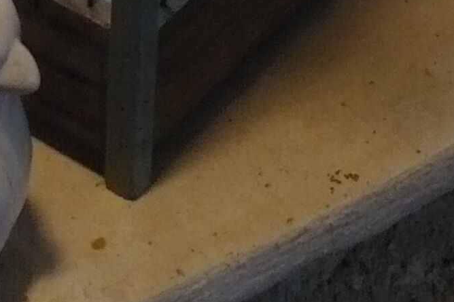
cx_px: 138
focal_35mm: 177
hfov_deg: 11.6
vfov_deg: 6.8
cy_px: -692
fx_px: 2231
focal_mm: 6.1
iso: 250
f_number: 2.8
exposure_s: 1/30
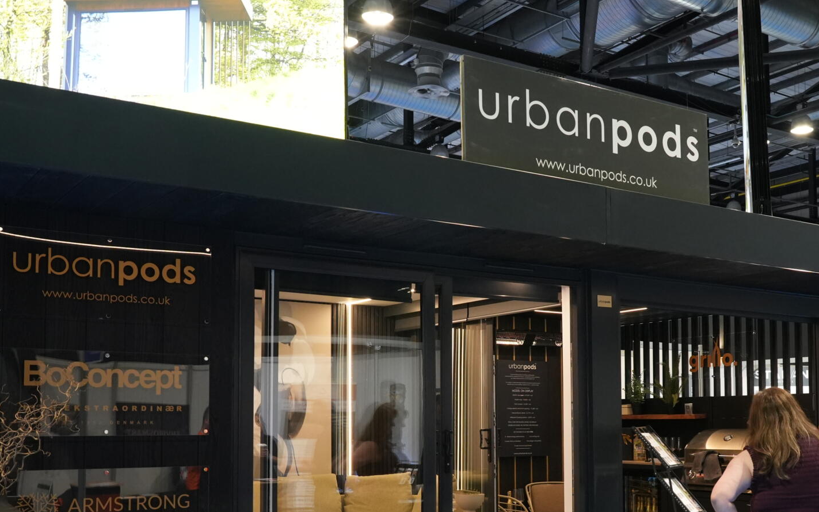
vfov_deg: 28.9
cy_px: 371
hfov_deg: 45.1
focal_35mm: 44
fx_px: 982
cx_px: 478
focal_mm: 24
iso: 3200
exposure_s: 1/30
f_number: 8
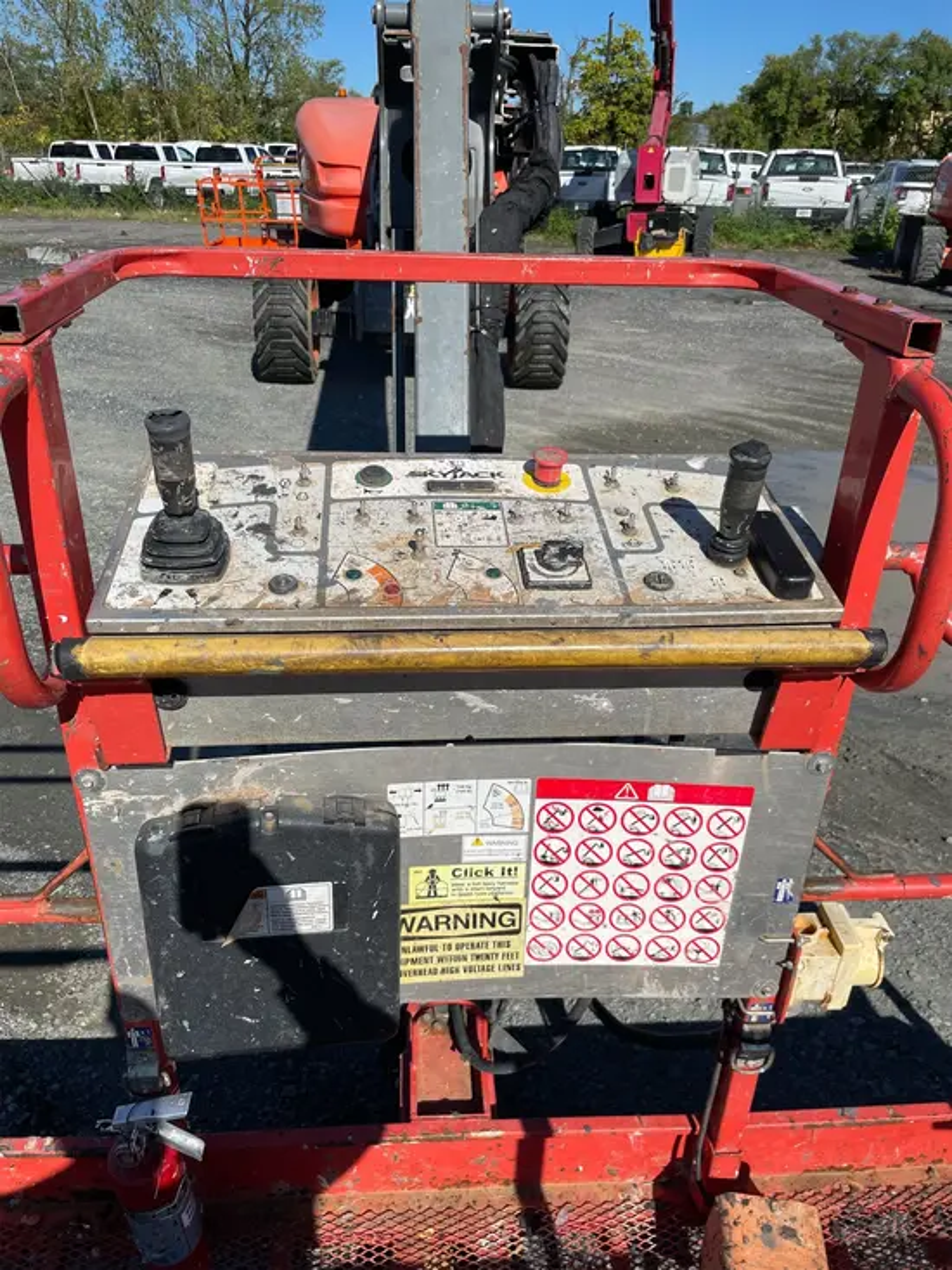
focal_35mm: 26
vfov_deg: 67.3
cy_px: 635
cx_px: 476
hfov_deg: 53.1
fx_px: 953
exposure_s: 1/5556
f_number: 1.6
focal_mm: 4.2
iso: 32
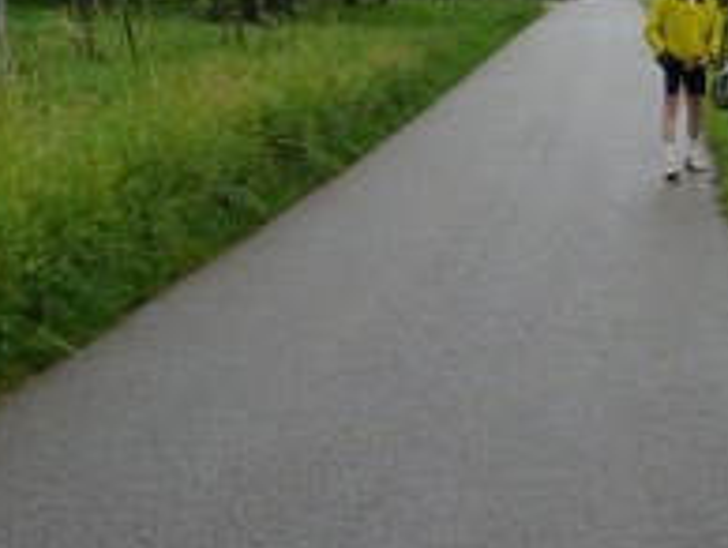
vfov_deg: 21.2
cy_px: -4
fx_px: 1411
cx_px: 713
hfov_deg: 27.4
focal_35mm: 67
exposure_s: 1/125
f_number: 4
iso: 125
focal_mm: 4.5
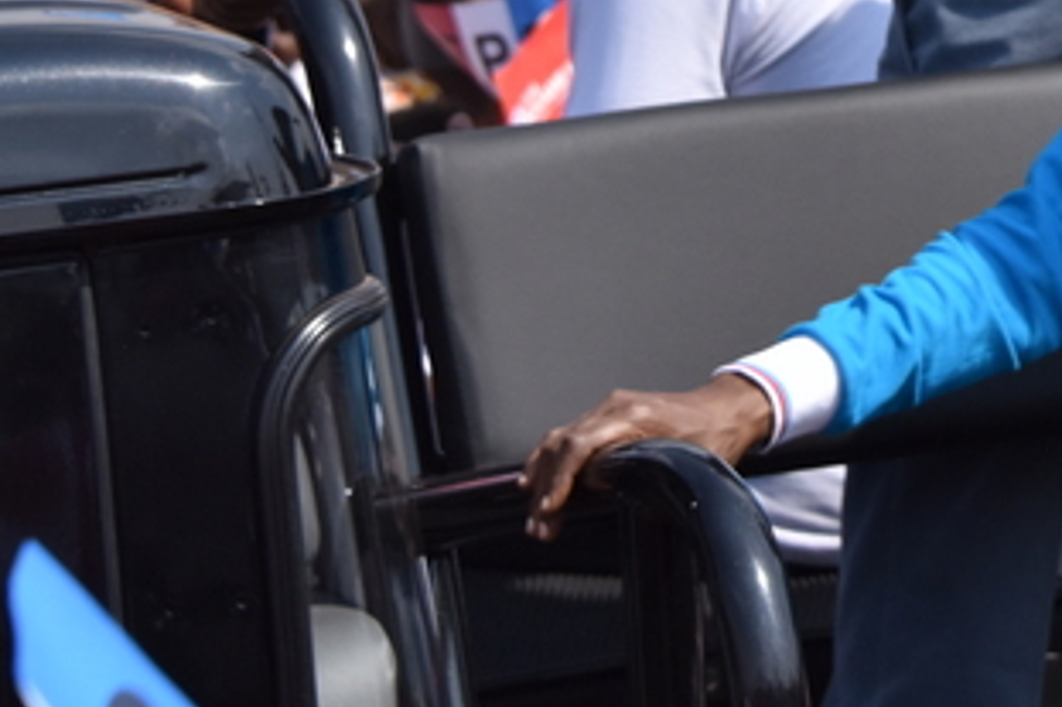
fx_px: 7784
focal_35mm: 264
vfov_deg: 5.2
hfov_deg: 7.8
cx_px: 1175
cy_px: -297
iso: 500
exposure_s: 1/2500
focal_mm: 82
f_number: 6.3
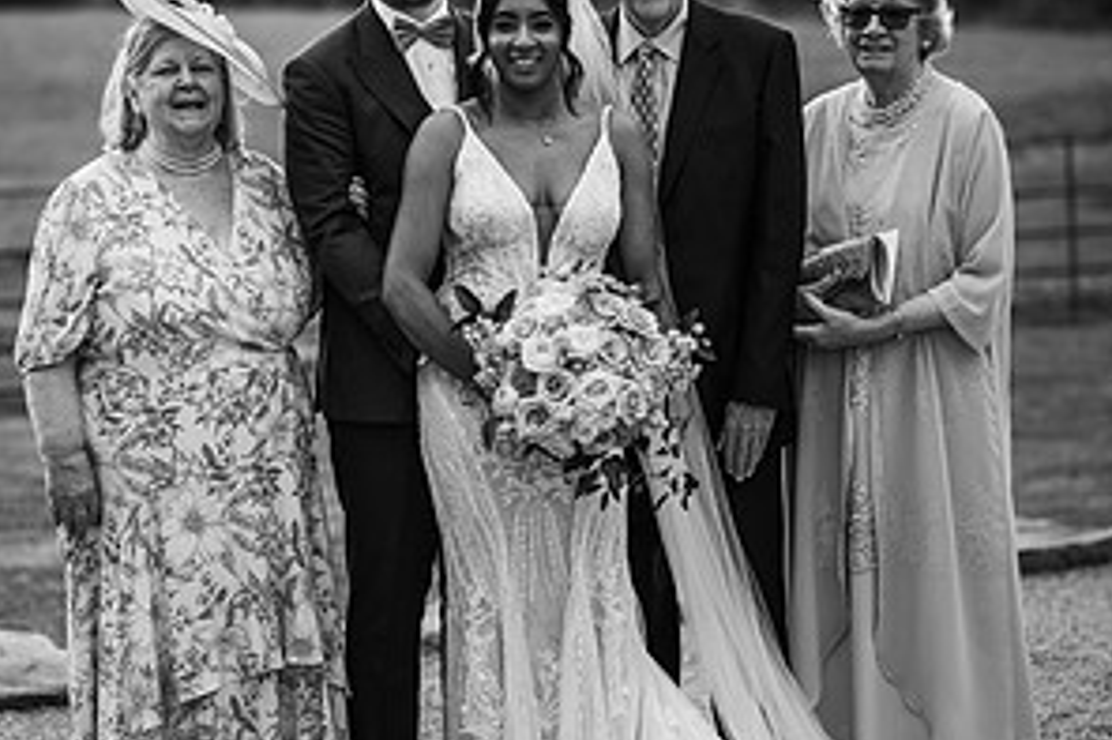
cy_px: 364
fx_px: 3982
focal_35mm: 129
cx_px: 558
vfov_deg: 10.6
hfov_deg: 15.9
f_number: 2.2
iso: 100
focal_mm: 85
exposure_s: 1/2500
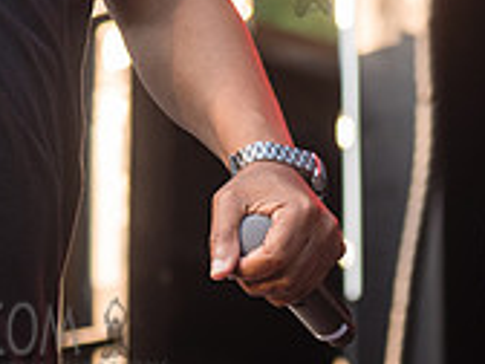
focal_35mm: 335
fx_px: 4694
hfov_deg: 5.9
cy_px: -188
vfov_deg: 4.4
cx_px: -137
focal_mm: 86
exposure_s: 1/400
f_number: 4.5
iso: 500
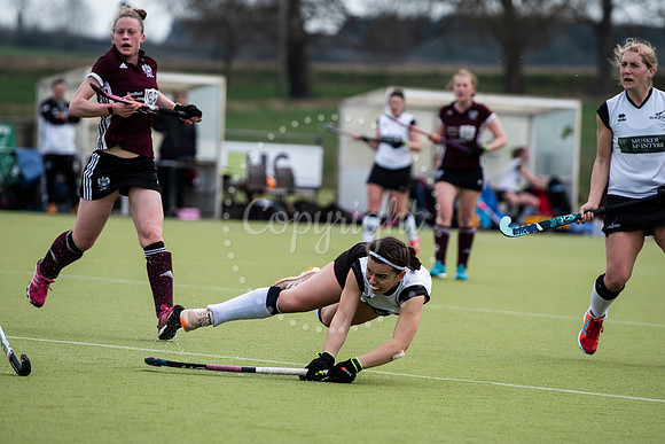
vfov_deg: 4.7
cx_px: 332
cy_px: 222
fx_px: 5404
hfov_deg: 7.0
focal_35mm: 292
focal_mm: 195
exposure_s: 1/1250
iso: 160
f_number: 3.2
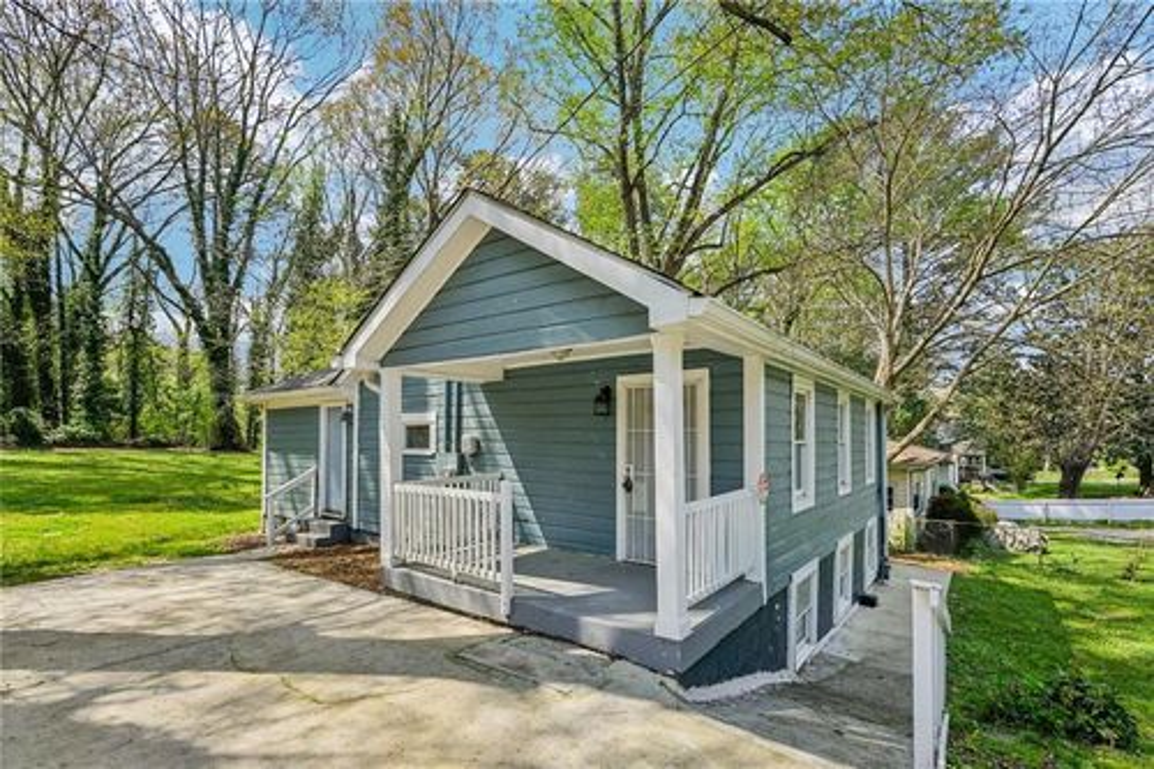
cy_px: 384
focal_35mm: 16
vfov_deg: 73.7
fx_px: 513
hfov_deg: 96.8
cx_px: 577
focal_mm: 16
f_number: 8
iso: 400
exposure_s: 1/1000
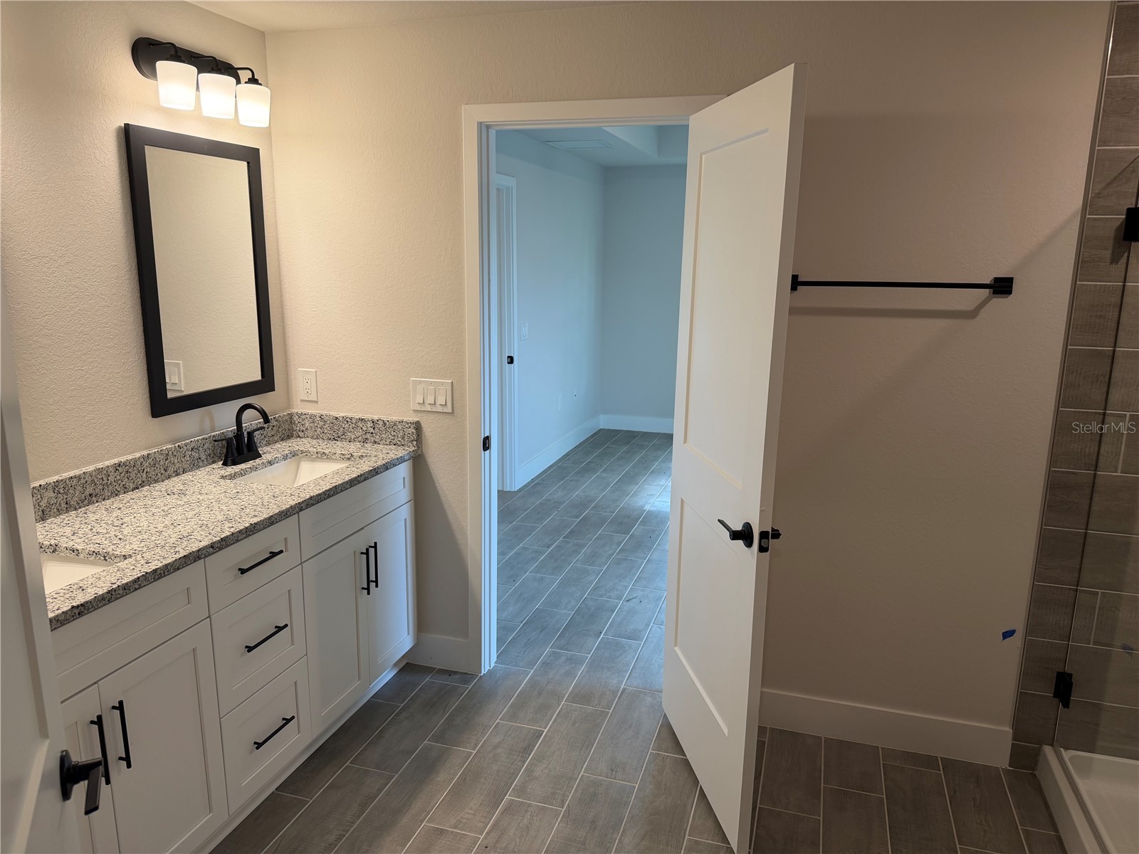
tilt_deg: -12.6
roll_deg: -0.6
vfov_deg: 56.8
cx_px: 570
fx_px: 790
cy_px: 427
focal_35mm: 24
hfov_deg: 71.6
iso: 125
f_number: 1.78
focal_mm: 6.76
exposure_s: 1/120
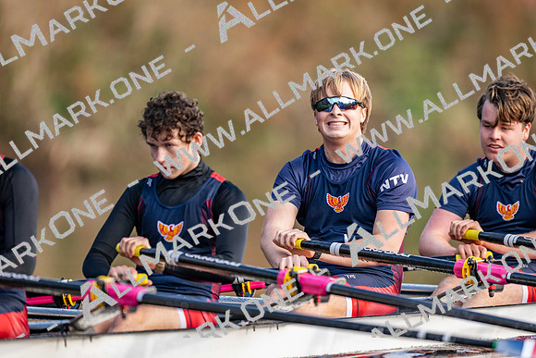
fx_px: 8935
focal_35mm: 600
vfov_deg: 2.3
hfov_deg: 3.4
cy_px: 179
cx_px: 268
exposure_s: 1/2500
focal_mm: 600
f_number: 4
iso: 1400
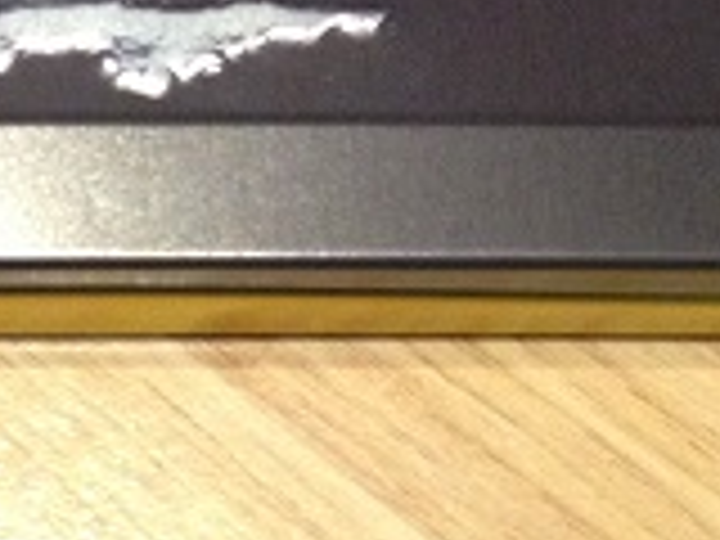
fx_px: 2912
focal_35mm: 140
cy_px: -414
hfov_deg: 14.0
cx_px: 81
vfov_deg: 10.0
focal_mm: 4.28
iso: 320
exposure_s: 1/20
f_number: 2.4
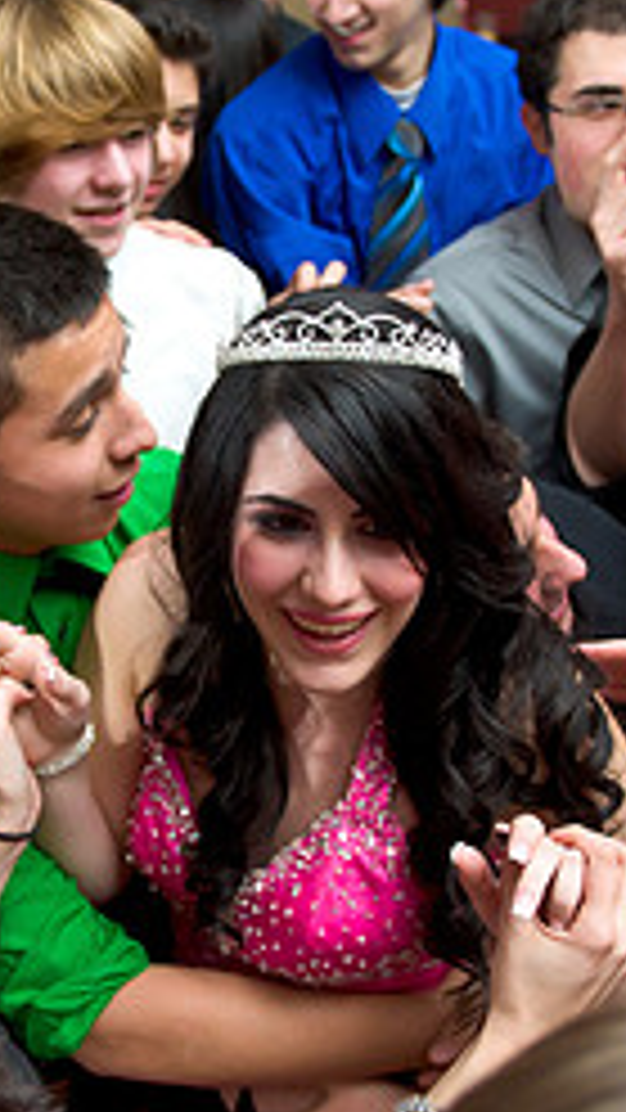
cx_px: 158
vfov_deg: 35.4
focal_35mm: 59
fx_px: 1740
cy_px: 549
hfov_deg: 20.2
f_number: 3.2
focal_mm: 24
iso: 1600
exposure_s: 1/100
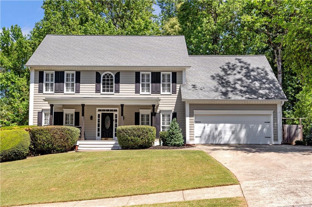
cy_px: 104
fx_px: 269
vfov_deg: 42.3
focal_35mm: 31
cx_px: 156
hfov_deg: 60.3
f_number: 8
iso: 400
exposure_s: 1/1000
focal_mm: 31
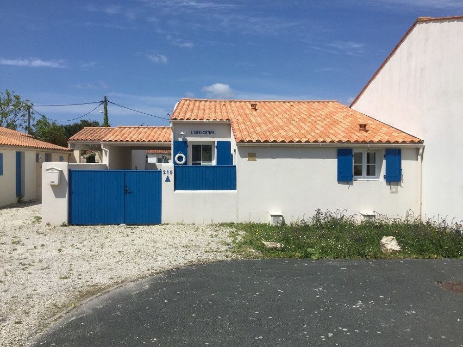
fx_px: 415
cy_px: 174
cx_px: 232
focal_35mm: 31
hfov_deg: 58.4
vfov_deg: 45.4
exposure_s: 1/2551
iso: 25
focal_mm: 3.3
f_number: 2.4
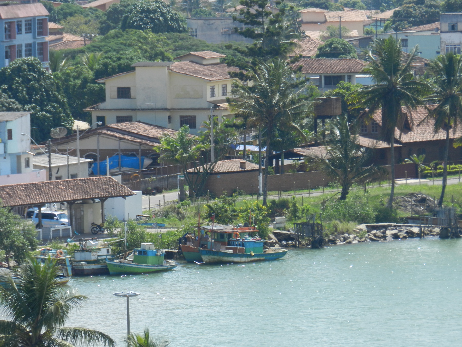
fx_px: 4965
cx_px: 231
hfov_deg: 5.3
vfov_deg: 4.0
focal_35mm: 372
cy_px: 174
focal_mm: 66.1
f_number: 5.6
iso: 160
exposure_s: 1/500
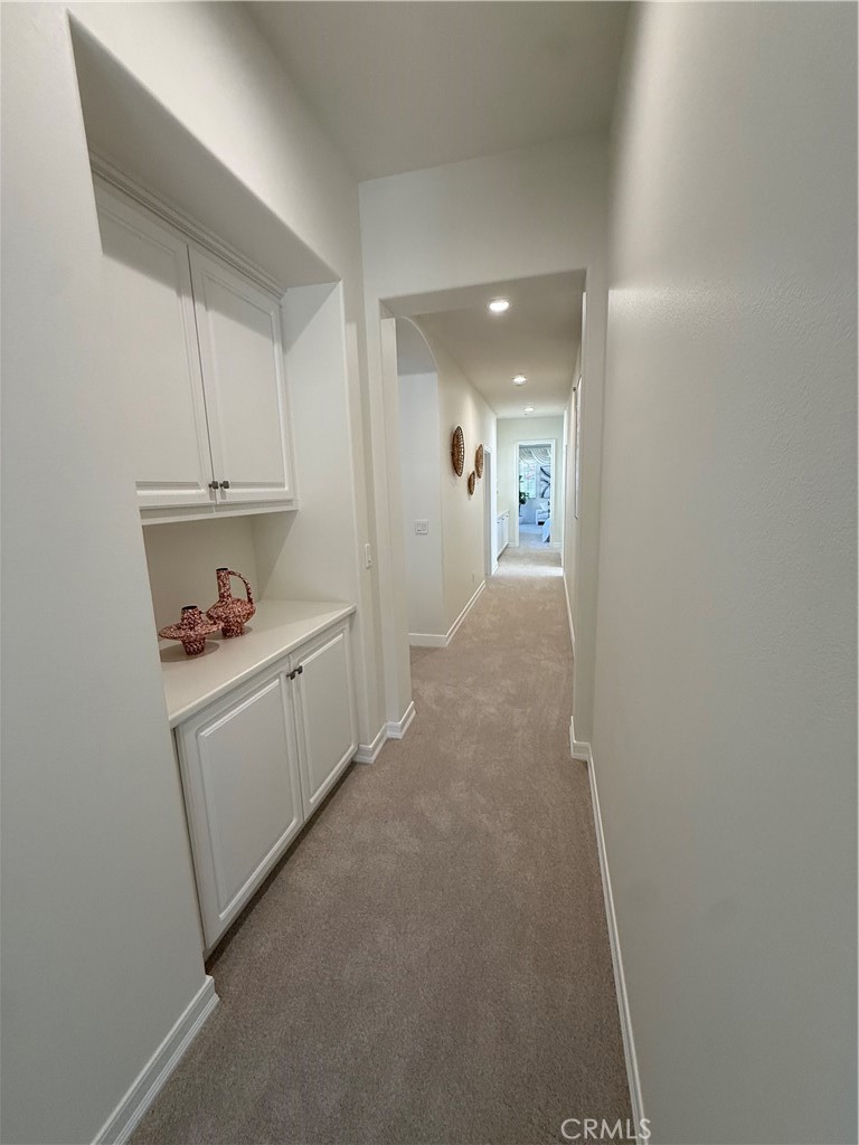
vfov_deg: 102.1
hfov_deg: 85.7
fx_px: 463
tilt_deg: -7.5
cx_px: 430
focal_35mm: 14
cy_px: 572
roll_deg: +2.7
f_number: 2.2
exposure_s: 1/120
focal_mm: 2.22
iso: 250
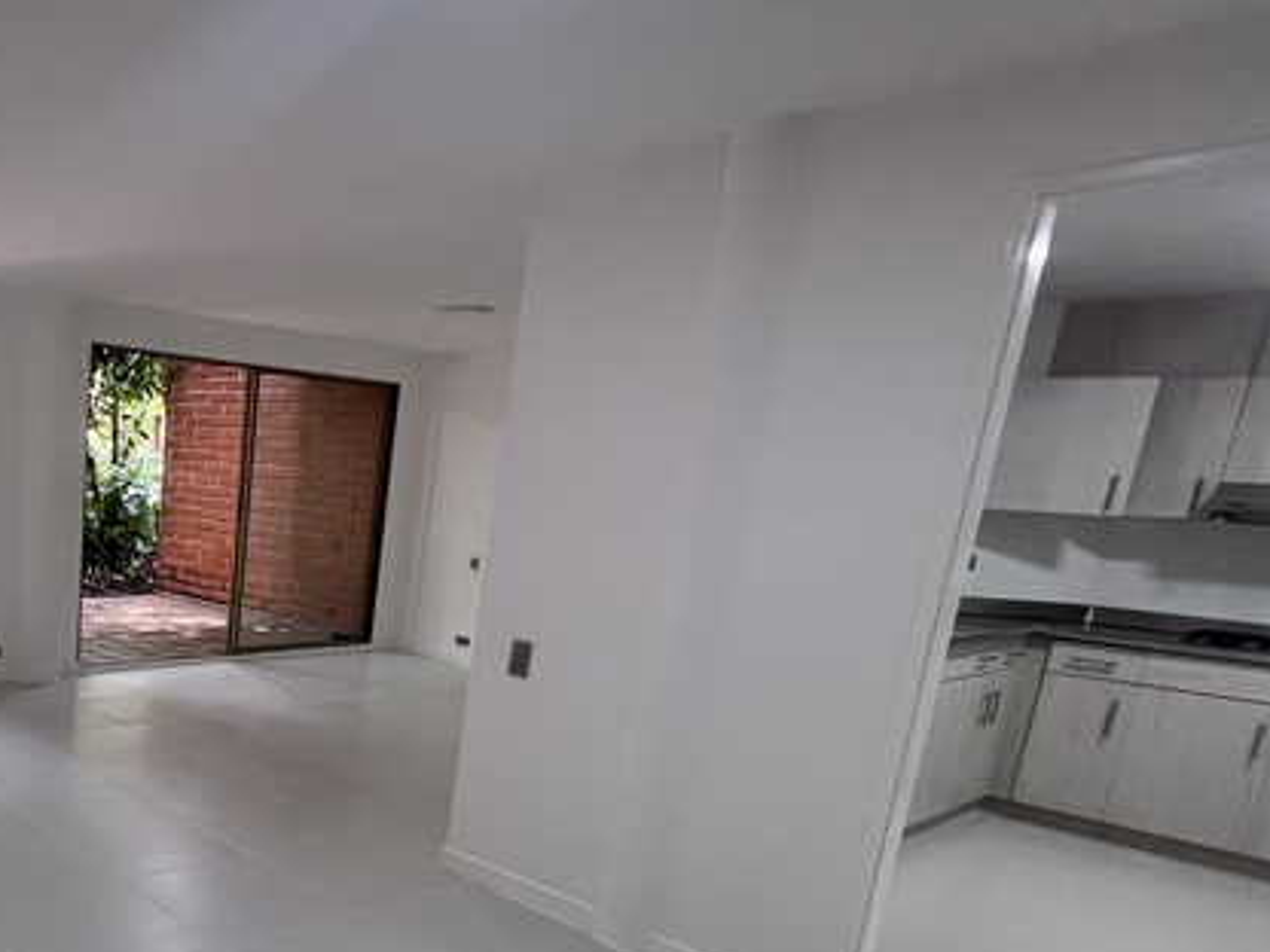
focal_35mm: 25
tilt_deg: -13.5
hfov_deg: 59.2
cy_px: 693
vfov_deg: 52.9
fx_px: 917
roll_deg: -2.1
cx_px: 128
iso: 160
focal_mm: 1.57
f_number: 1.8
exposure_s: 1/99
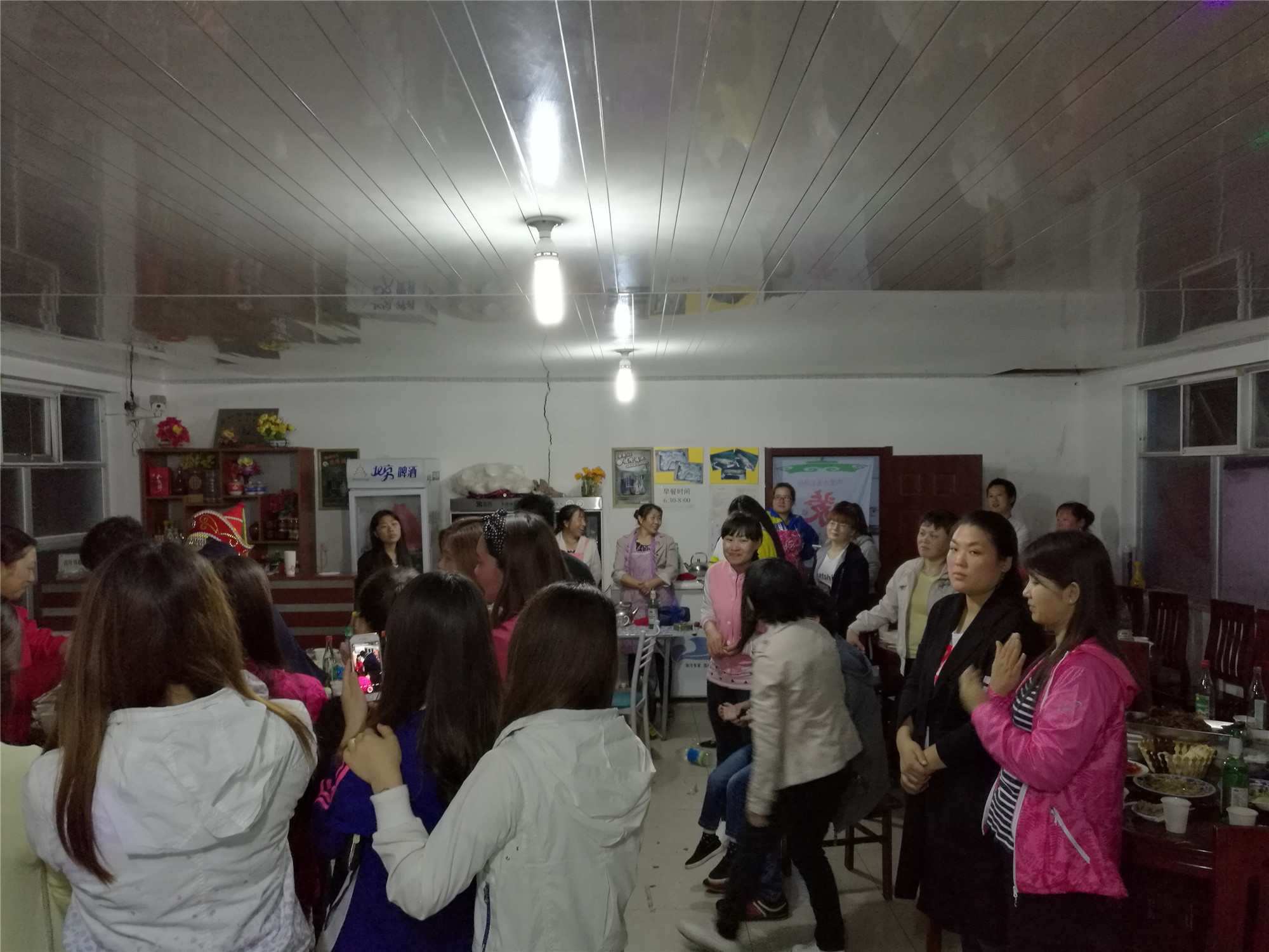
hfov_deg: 65.3
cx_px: 634
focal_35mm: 27
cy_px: 476
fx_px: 990
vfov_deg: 51.4
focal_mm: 4.04
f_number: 2
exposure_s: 1/33.3
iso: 400
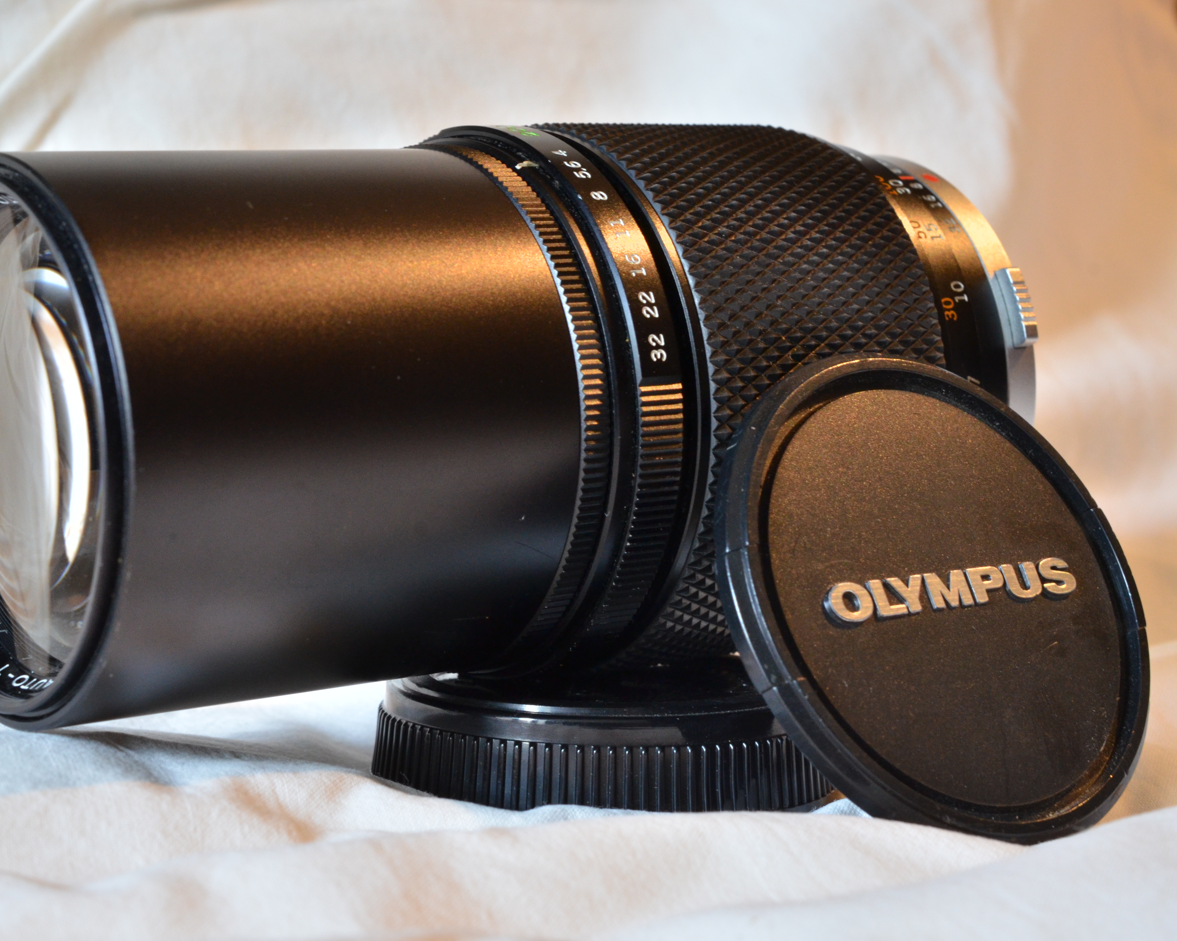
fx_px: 2369
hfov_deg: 27.8
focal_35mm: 68
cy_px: 471
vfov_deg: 22.5
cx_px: 471
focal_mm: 40
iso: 800
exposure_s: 1/10
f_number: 13
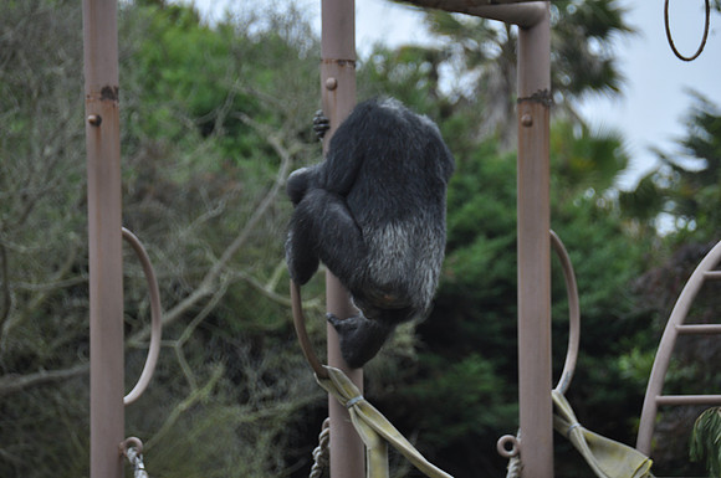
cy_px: 239
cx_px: 360
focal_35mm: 330
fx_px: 6600
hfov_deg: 6.3
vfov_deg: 4.2
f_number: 5.6
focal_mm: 220
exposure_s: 1/800
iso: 320
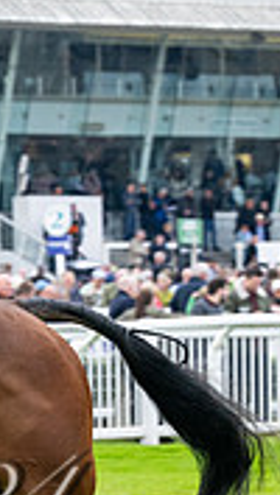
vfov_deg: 7.4
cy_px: 298
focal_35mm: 293
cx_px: -406
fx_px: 3854
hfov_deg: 4.1
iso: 400
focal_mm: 70
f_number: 4
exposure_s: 1/640
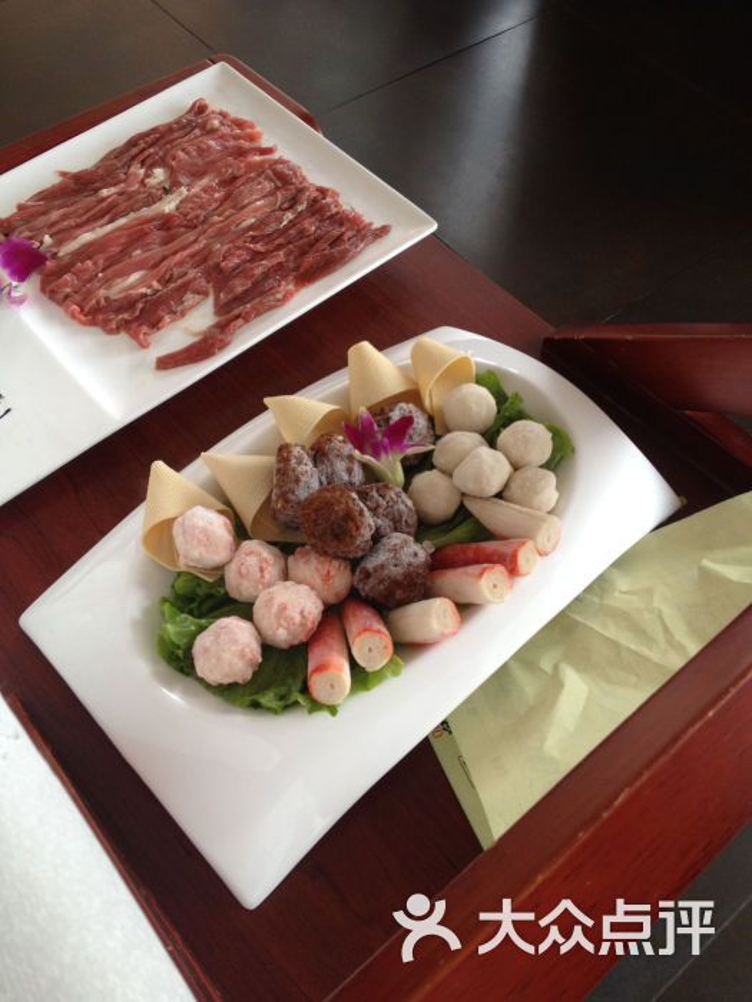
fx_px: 1014
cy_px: 501
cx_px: 376
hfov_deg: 40.7
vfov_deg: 52.6
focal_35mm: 35
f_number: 2.4
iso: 50
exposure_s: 1/40
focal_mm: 4.28
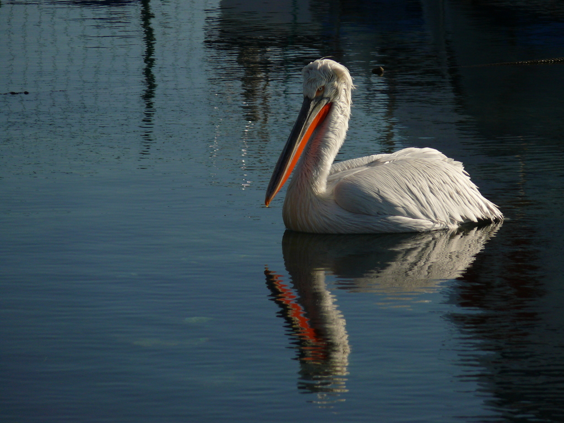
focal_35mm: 313
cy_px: 212
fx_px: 5100
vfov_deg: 4.7
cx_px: 282
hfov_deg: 6.3
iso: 100
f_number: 3.6
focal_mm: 66.1
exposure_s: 1/1000
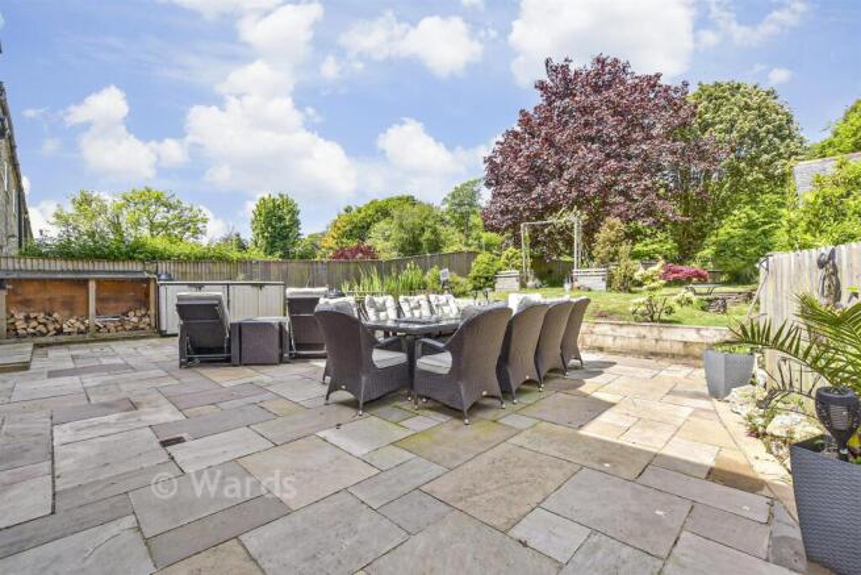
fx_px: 359
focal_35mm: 15
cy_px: 288
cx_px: 430
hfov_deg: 100.4
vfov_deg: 77.4
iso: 160
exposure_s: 1/250
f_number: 8
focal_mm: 10
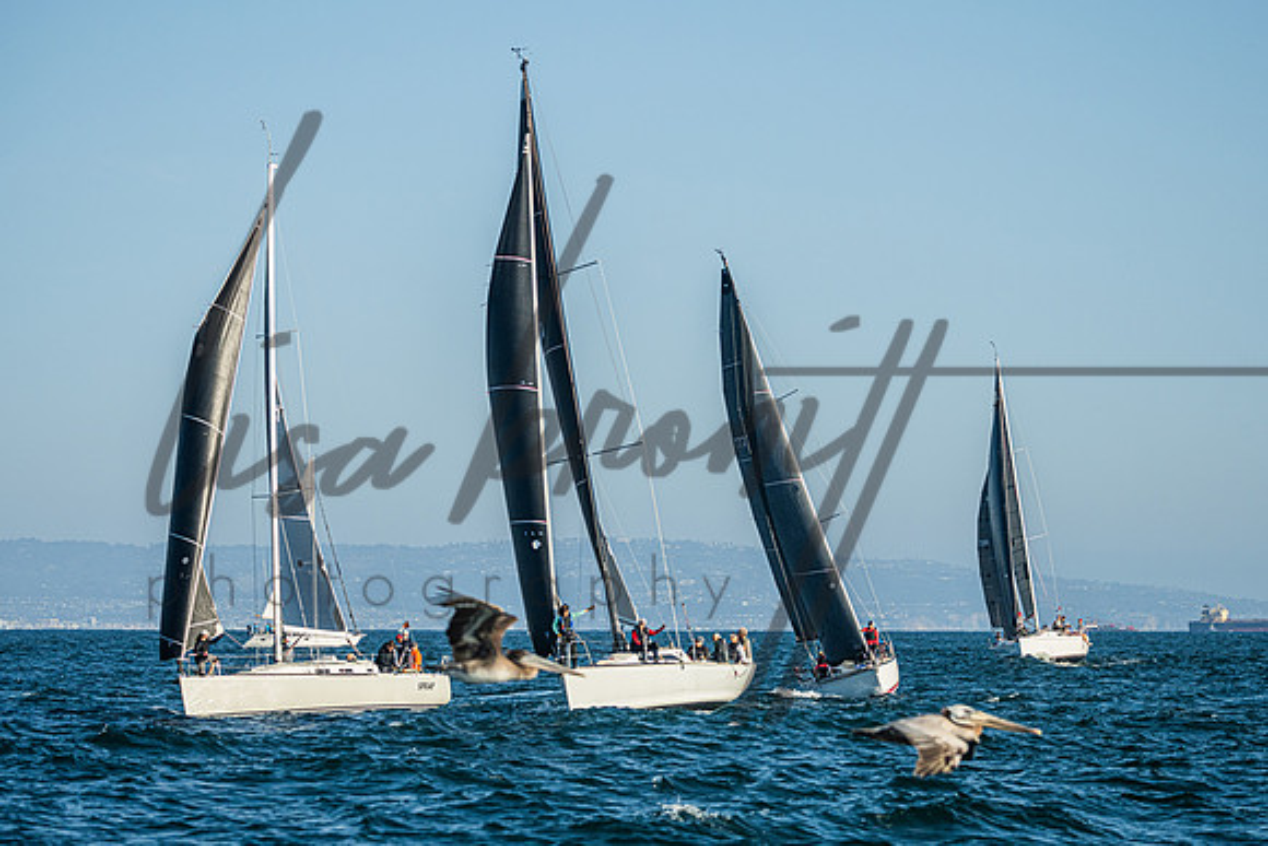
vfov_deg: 9.1
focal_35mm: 151
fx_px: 5313
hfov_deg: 13.6
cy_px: 403
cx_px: 648
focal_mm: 135
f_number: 5.6
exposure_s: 1/5000
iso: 400
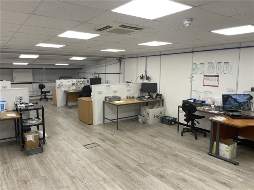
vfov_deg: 53.1
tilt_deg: -5.1
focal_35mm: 26
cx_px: 127
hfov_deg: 67.3
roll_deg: -0.1
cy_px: 95
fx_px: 191
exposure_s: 1/100
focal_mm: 4.2
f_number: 1.6
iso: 64
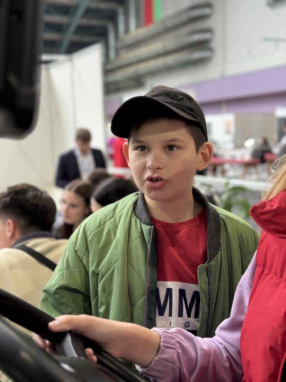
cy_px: 191
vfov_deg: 39.7
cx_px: 143
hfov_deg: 30.3
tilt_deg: -5.0
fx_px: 529
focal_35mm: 48
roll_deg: +1.8
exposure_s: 1/60
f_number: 1.78
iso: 250
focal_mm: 6.76
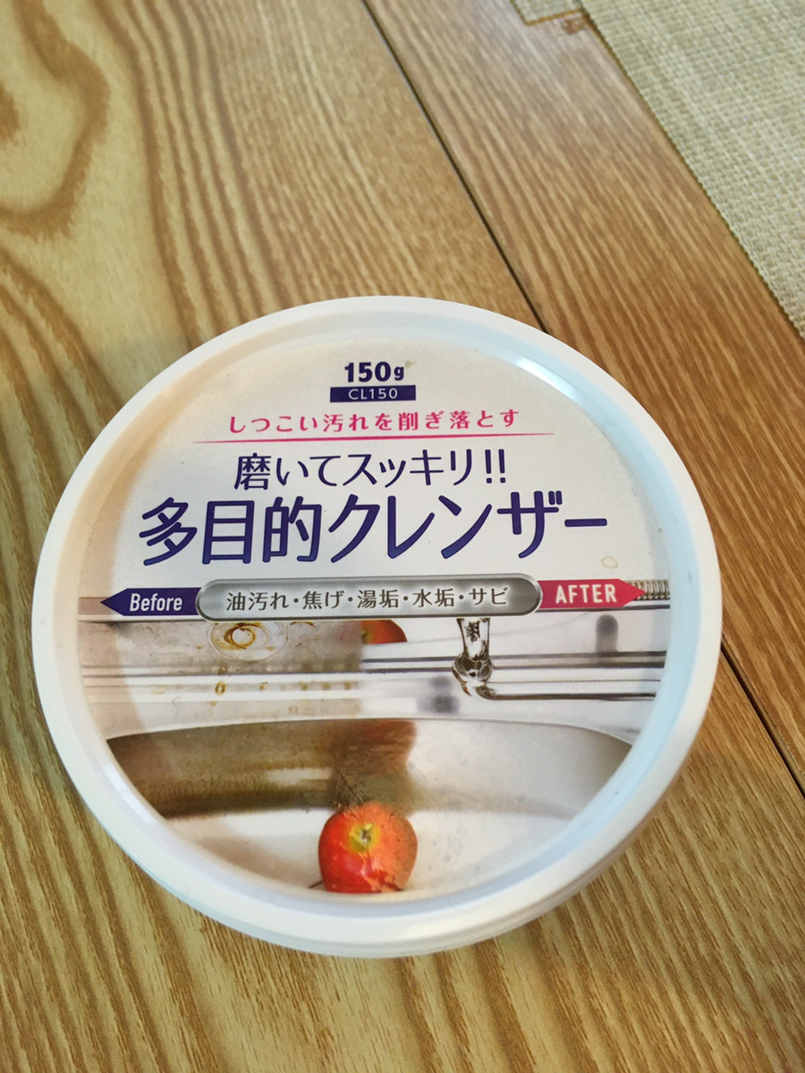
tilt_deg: -66.3
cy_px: 536
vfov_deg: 61.7
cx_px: 402
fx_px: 899
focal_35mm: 29
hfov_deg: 48.2
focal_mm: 4.15
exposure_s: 1/24
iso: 200
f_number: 2.2
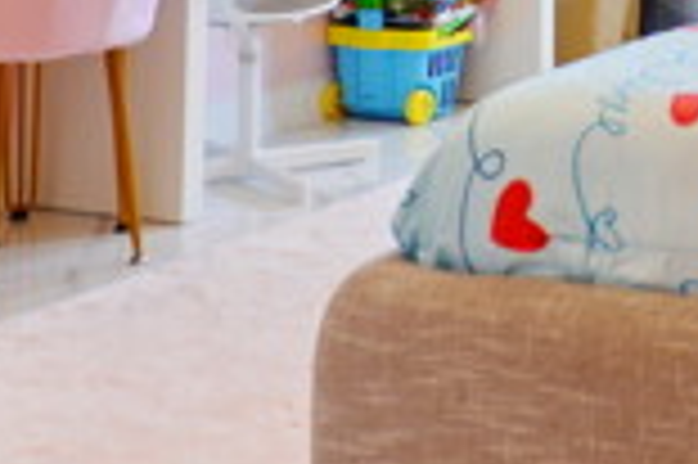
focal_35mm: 93
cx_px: 1031
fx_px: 1801
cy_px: -329
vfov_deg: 13.4
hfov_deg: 19.3
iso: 200
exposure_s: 1/60
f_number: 3.5
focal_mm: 16
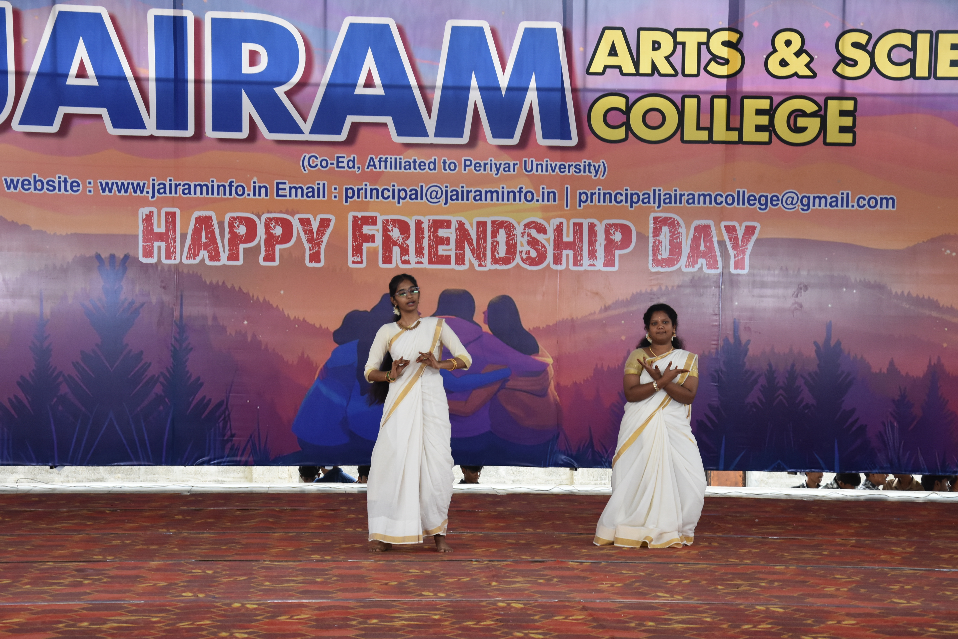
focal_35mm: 78
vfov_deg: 17.5
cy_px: 320
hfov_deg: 26.0
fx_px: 2076
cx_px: 479
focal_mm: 52
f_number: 6.3
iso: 800
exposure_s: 1/125
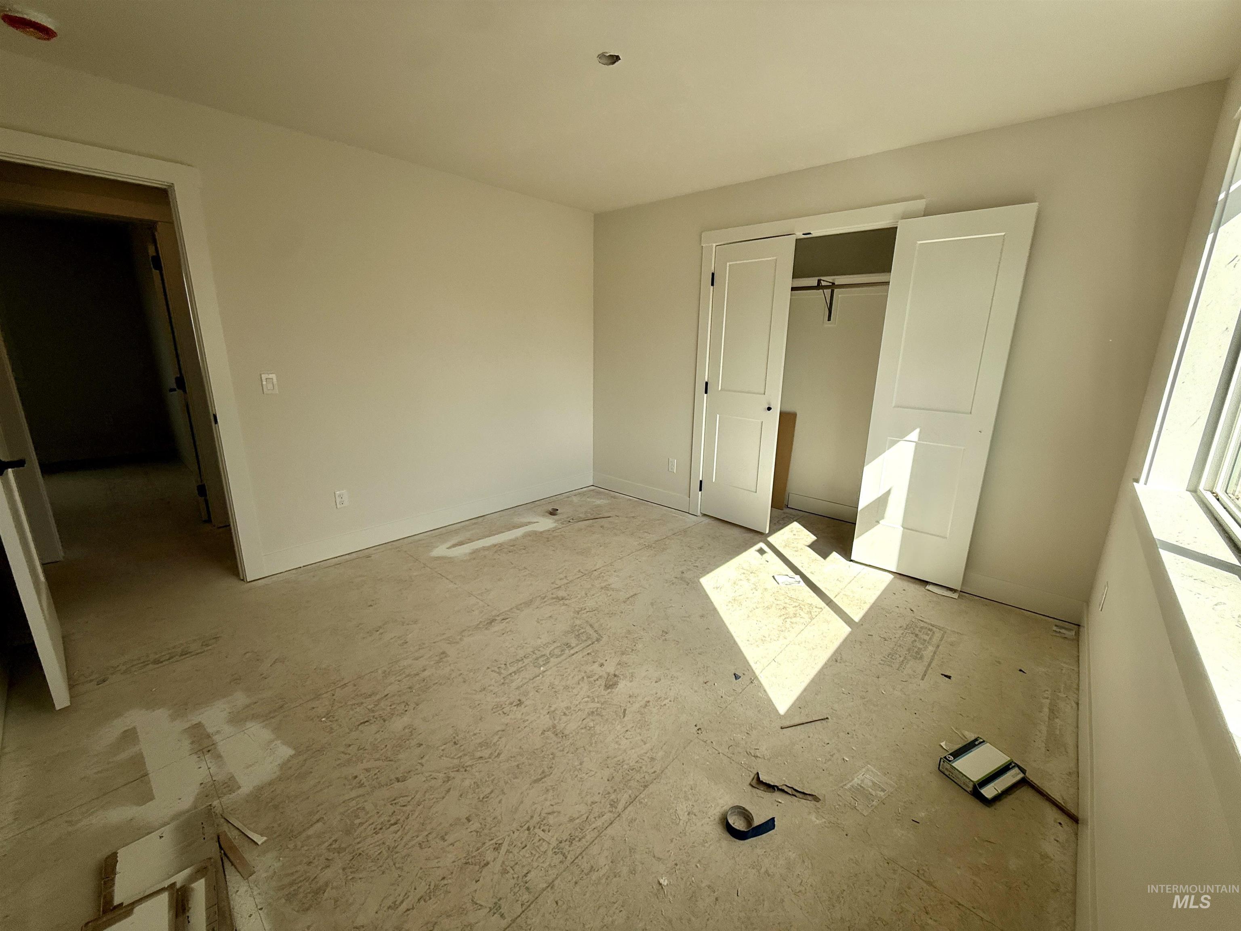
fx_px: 502
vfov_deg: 85.7
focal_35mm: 14
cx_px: 620
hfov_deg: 102.1
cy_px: 466
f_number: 2.2
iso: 50
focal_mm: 2.22
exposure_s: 1/1167
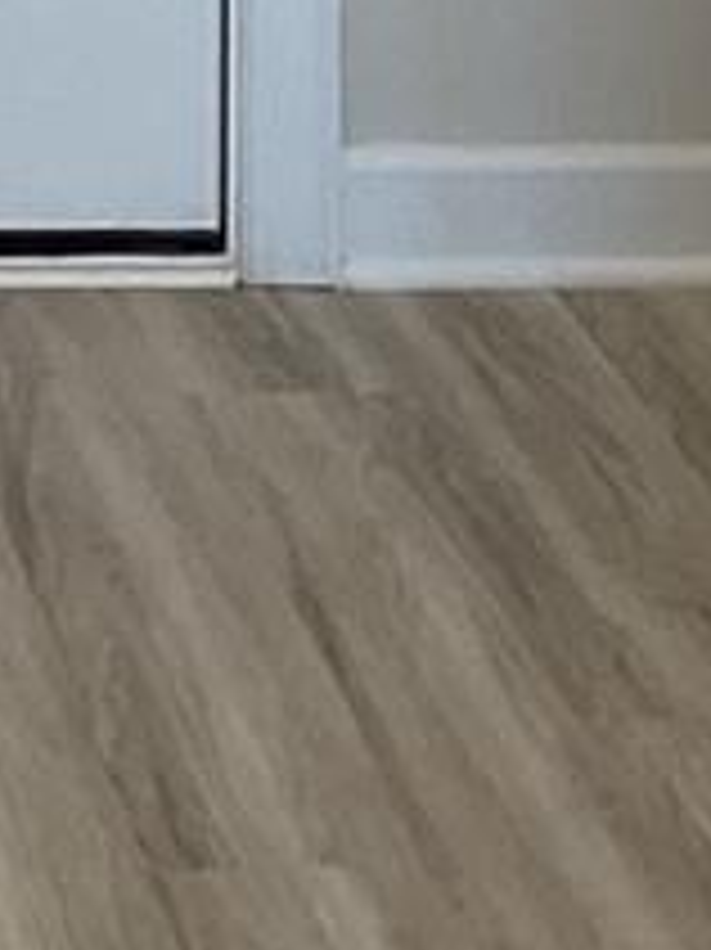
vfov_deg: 8.7
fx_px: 5784
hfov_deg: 6.9
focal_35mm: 211
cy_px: -1207
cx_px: -472
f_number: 1.8
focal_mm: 3
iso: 40
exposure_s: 1/60
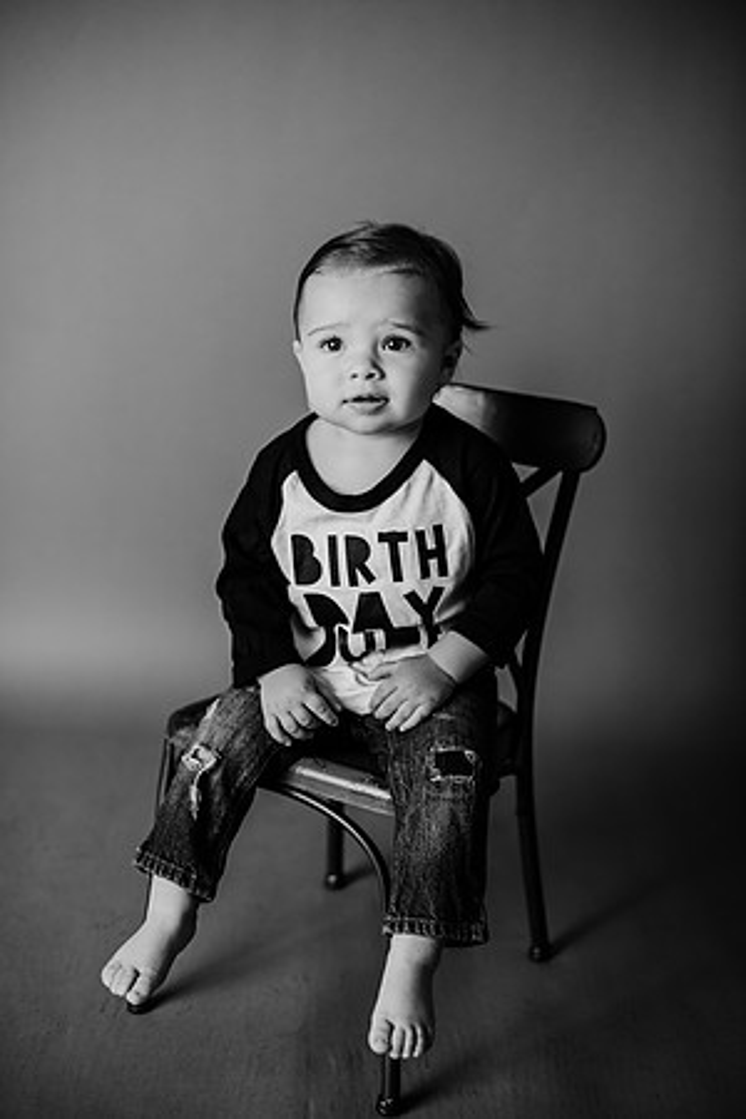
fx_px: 1554
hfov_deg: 27.0
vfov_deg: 39.6
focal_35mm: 50
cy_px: 560
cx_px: 373
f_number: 2.2
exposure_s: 1/160
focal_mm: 50
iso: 100
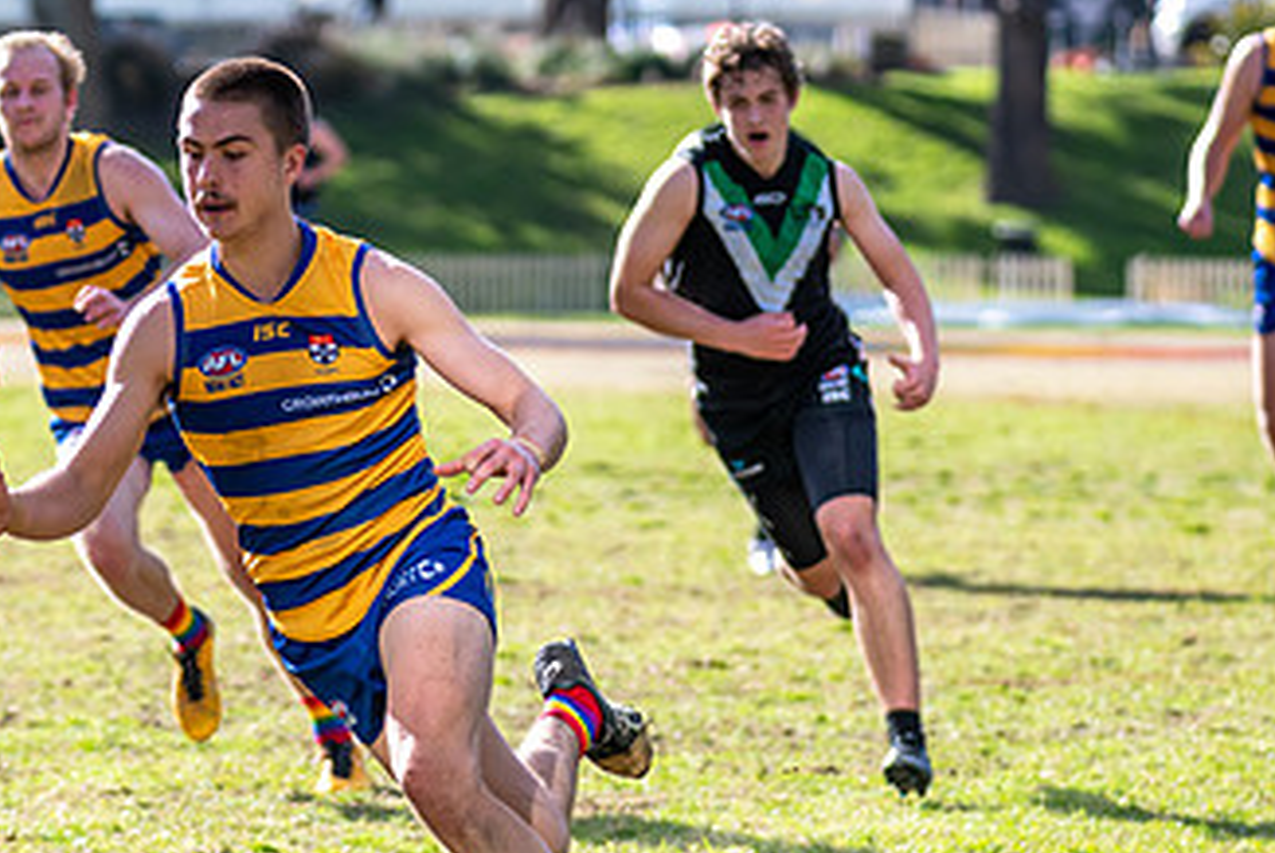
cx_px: 405
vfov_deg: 4.2
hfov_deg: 6.3
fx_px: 11627
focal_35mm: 328
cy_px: 566
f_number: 4.5
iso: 640
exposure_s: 1/1600
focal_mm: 170
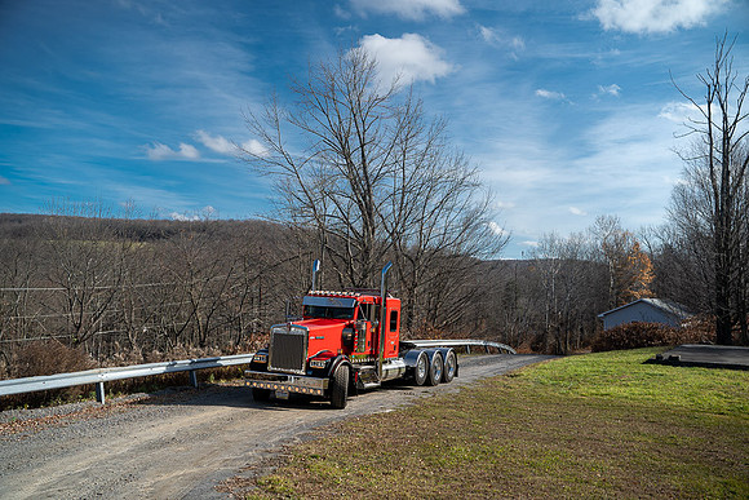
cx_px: 374
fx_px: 728
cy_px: 250
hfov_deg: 54.4
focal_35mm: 35
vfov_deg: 37.9
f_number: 2.8
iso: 100
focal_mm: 35
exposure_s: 1/80
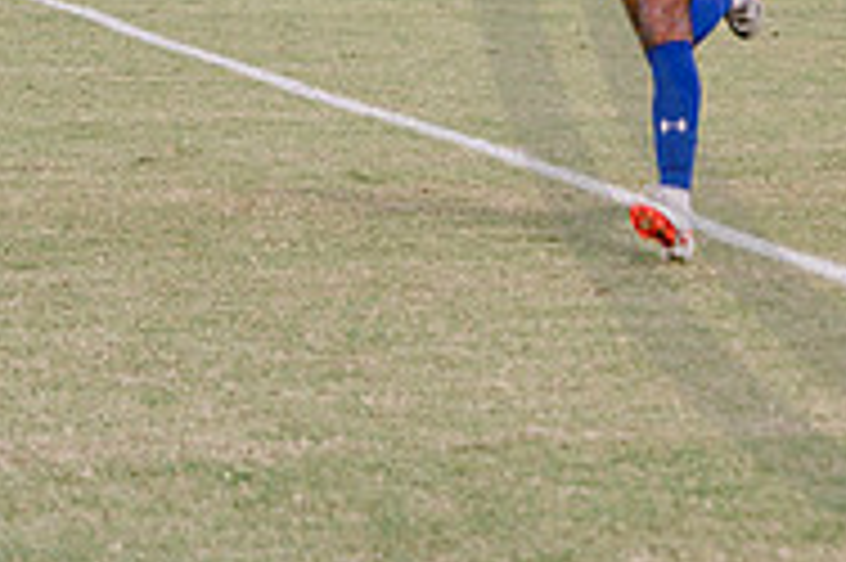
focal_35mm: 278
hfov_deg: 7.3
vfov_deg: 4.9
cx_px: 1256
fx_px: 6527
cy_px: -164
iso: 640
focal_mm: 90
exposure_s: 1/200
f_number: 4
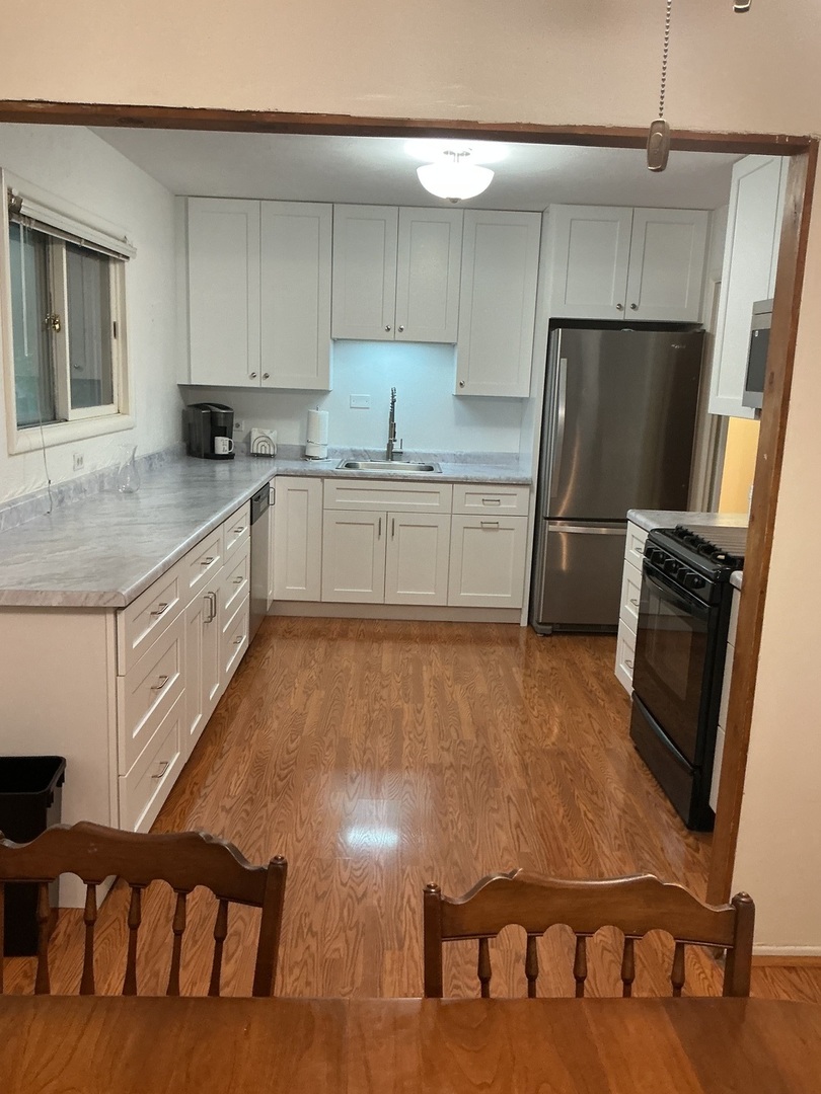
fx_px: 917
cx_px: 410
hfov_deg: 48.2
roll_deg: -1.6
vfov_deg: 61.7
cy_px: 547
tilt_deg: -12.1
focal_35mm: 29
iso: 160
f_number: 1.8
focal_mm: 3
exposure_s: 1/60
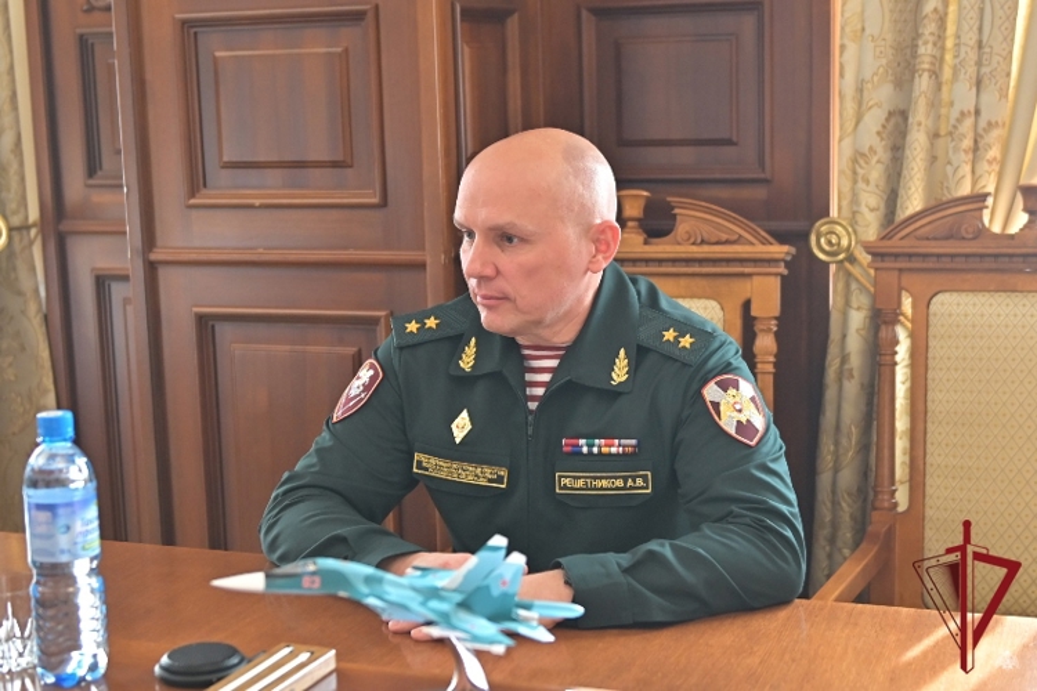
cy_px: 346
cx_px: 518
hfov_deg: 36.9
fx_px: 1555
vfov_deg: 25.1
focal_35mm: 54
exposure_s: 1/320
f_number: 2.8
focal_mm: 36
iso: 1600
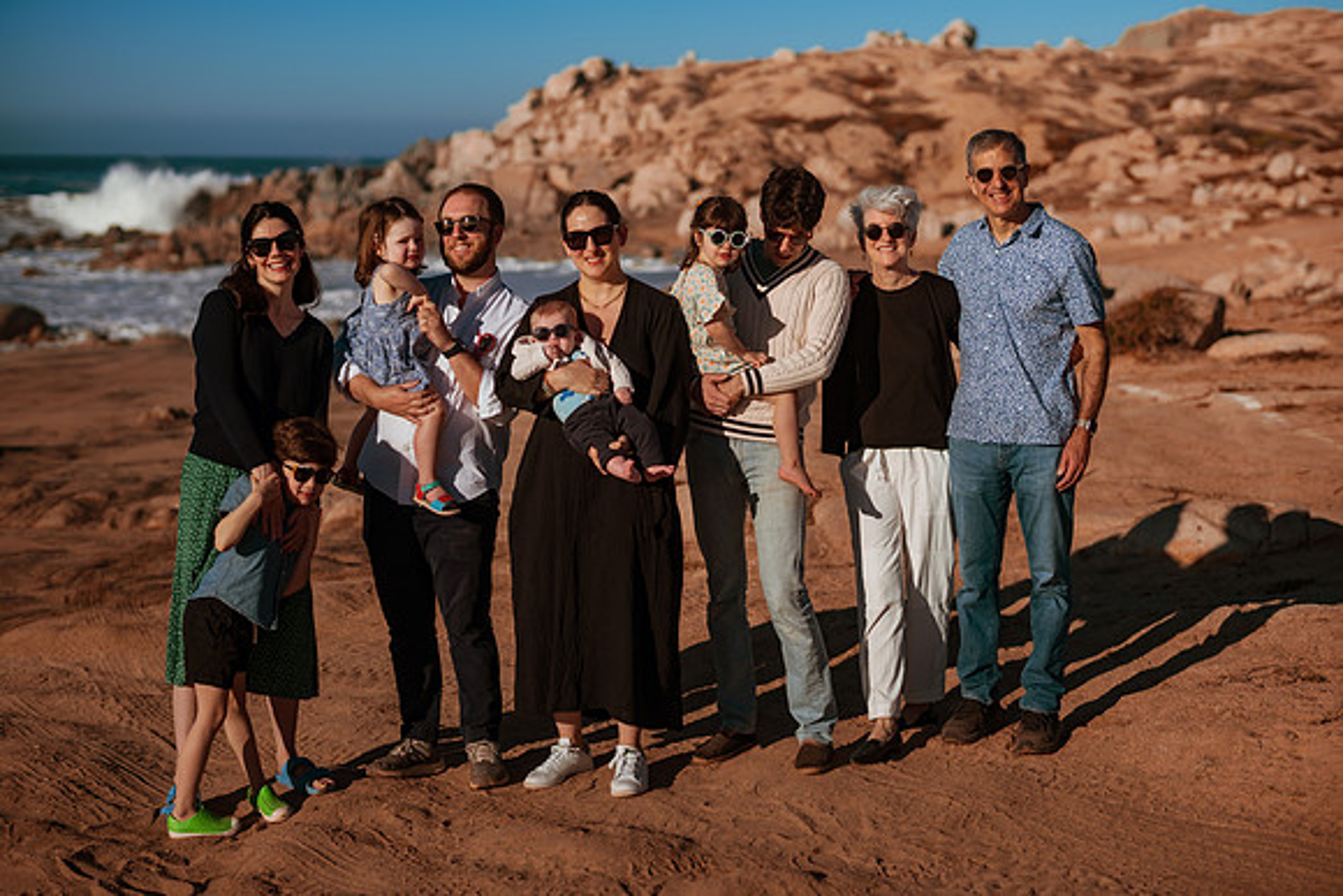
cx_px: 672
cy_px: 448
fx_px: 2164
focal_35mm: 58
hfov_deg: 34.5
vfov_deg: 23.4
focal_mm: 58
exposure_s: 1/8000
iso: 50
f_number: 2.5
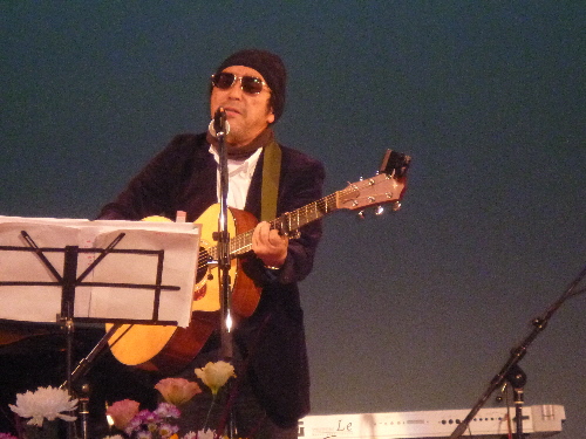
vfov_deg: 9.5
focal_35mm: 156
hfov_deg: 12.7
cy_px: 220
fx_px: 2641
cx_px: 293
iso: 1000
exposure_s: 1/60
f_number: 5.9
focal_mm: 21.5
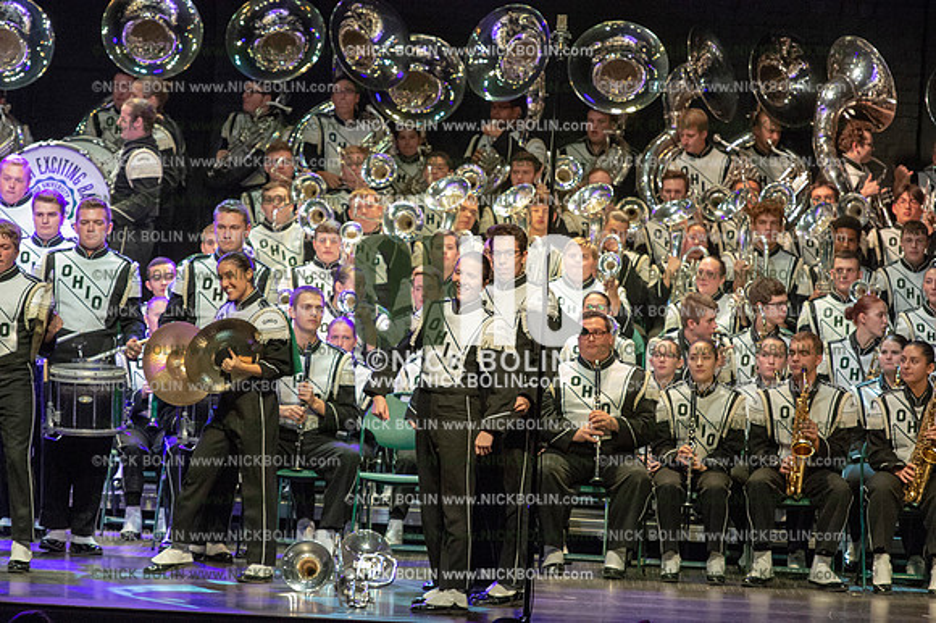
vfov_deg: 6.5
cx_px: 468
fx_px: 5457
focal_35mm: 210
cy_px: 312
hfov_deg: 9.8
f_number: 7.1
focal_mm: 210
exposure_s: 1/200
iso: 8000
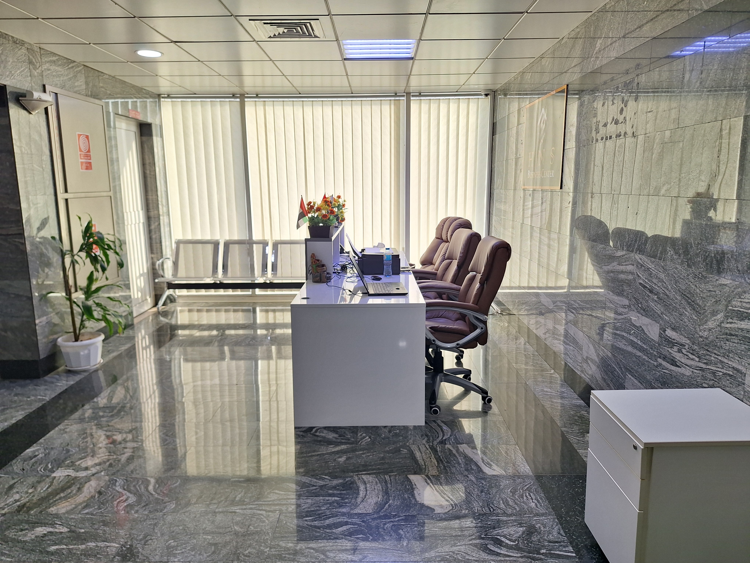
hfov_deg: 73.9
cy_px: 282
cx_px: 375
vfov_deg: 58.9
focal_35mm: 23
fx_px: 498
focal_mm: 5.54
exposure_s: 1/100
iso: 50
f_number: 1.8
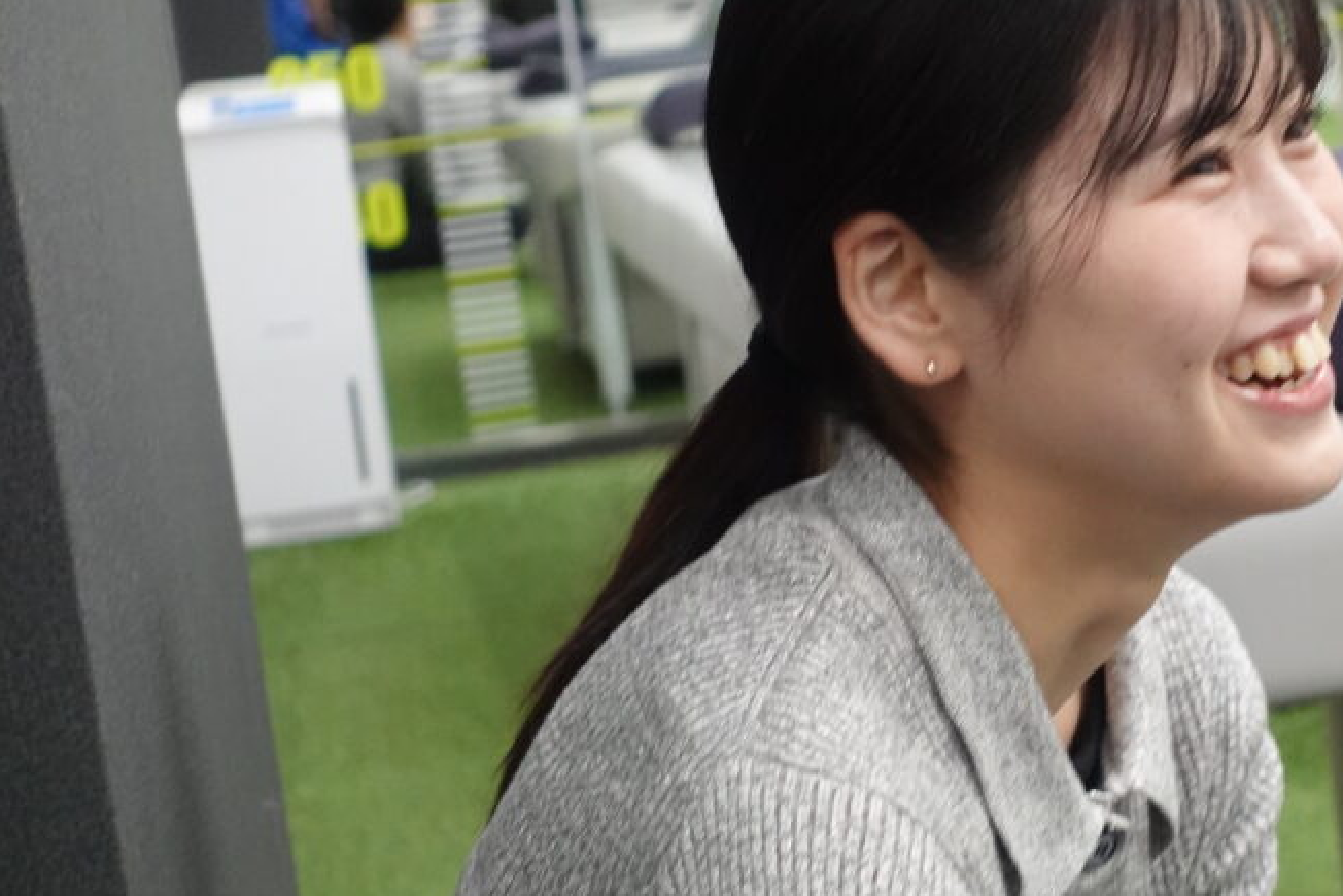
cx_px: 1015
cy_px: 454
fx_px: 4104
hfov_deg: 18.5
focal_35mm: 110
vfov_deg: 12.5
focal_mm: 25.7
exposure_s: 1/80
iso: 2000
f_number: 2.8
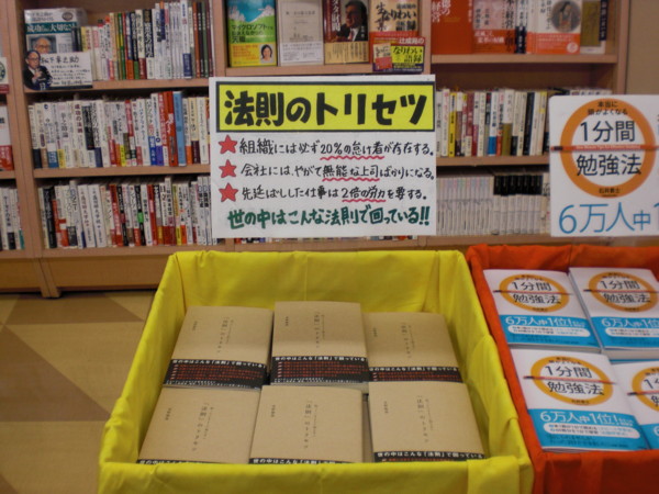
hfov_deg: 49.0
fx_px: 723
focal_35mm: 38
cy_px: 247
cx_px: 330
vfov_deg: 37.7
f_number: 3.1
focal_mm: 6.3
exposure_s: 1/100
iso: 100
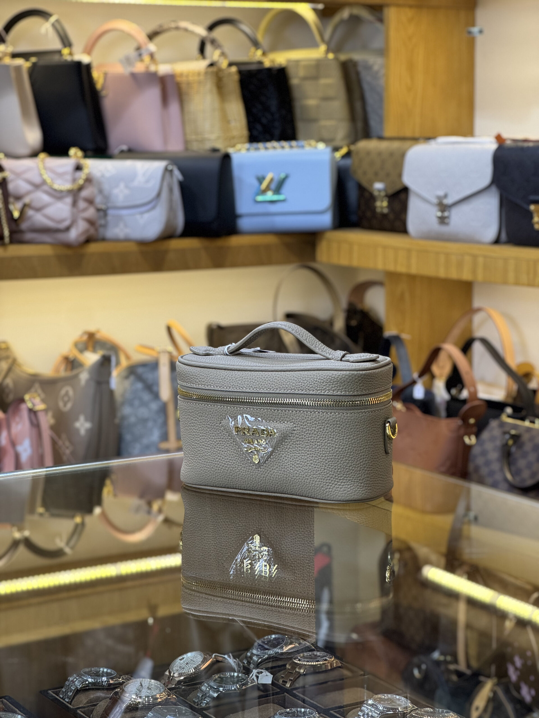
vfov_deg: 25.3
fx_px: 1599
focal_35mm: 77
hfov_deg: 19.1
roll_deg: +0.0
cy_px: 359
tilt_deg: -5.7
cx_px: 270
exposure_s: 1/50
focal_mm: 9
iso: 125
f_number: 2.8
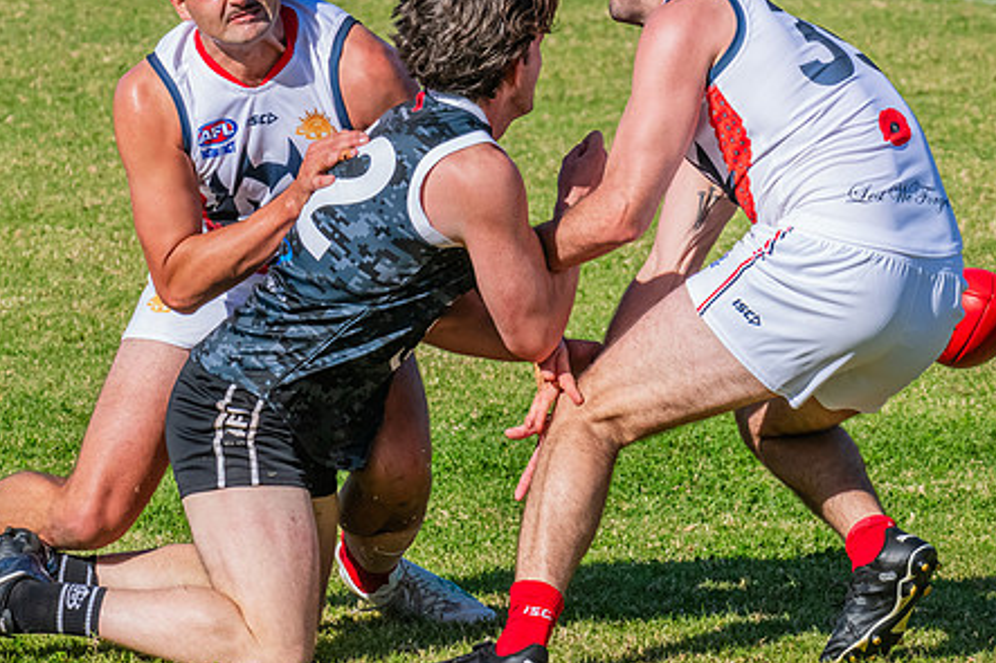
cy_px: 369
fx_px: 10122
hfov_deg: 5.6
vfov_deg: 3.8
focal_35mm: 366
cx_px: 536
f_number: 14
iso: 1600
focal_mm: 240
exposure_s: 1/1600
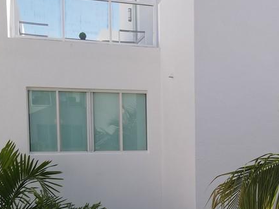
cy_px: 176
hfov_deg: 32.7
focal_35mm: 57
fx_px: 459
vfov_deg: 25.1
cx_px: 230
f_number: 2.8
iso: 100
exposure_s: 1/240
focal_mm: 4.5
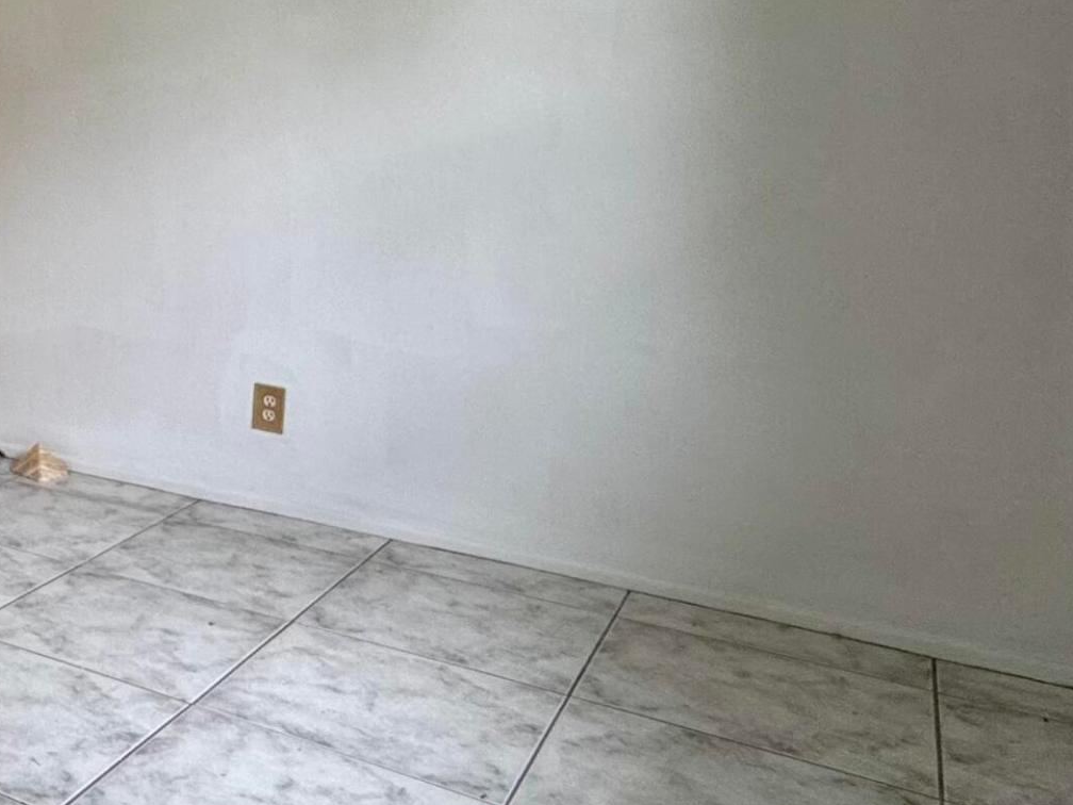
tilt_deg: -0.5
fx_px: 1240
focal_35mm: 40
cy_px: 143
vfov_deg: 34.7
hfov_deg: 35.9
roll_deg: -1.0
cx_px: -229
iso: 125
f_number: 2.2
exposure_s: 1/99
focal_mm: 2.22
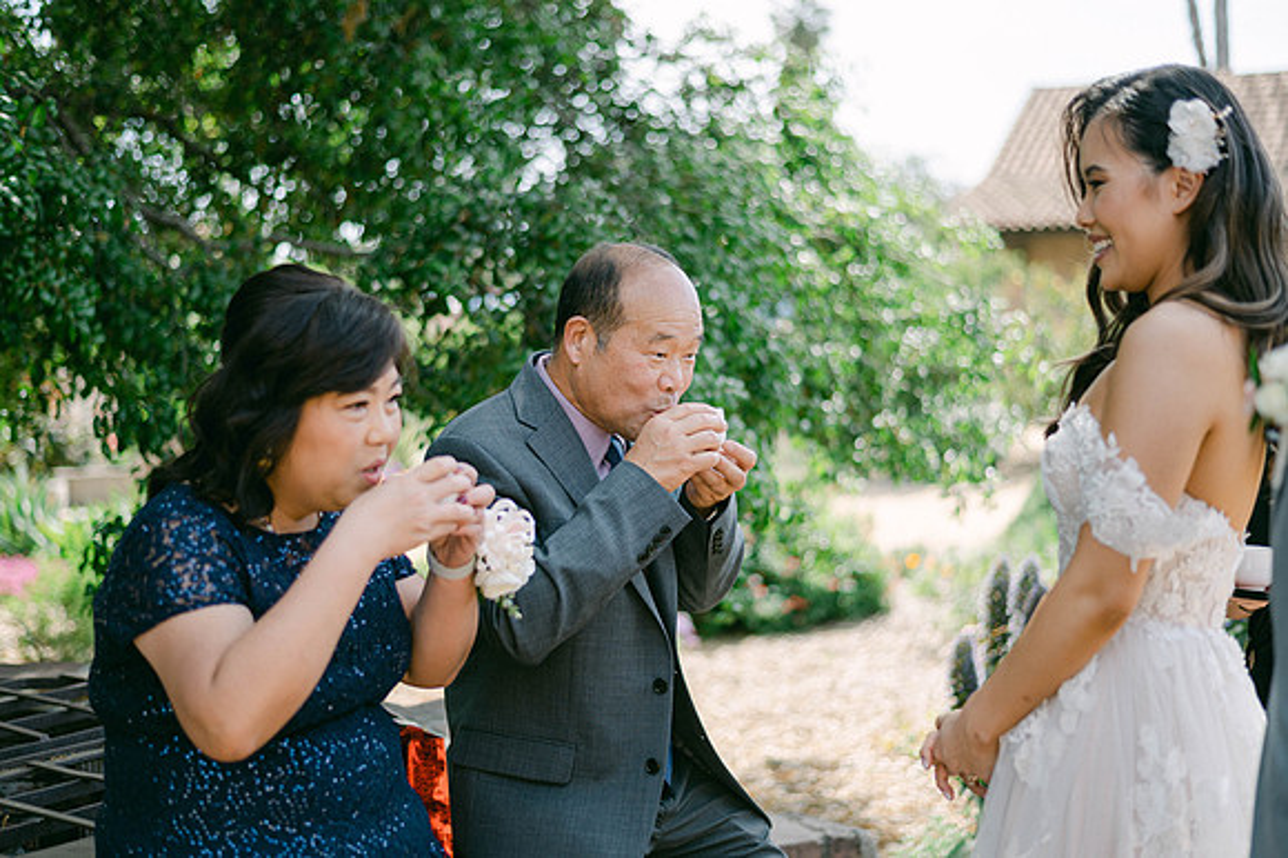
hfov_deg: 39.6
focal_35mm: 50
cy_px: 429
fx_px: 1788
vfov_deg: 27.0
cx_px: 644
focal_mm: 50
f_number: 2
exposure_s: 1/1600
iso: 100
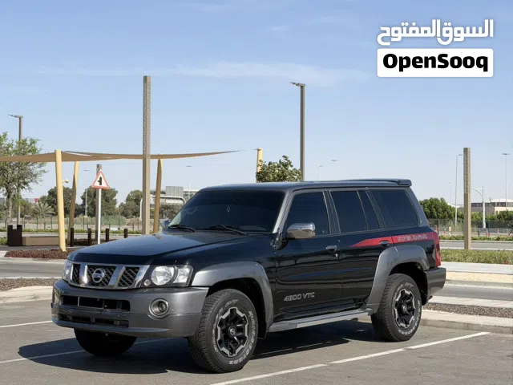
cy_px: 192
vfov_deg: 30.3
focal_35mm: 48
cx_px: 256
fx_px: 711
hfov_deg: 39.7
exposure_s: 1/4878
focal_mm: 6.76
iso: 64
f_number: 1.78
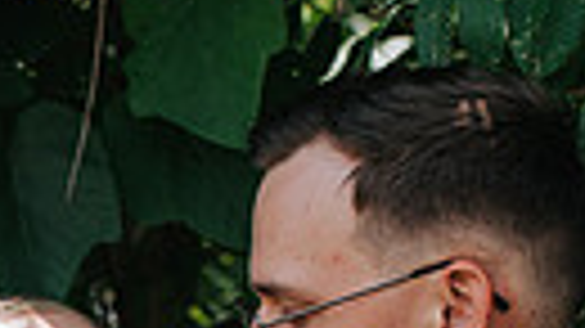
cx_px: 9
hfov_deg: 16.6
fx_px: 1969
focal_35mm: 127
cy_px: 620
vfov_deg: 9.1
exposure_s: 1/500
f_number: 2.8
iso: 100
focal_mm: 35
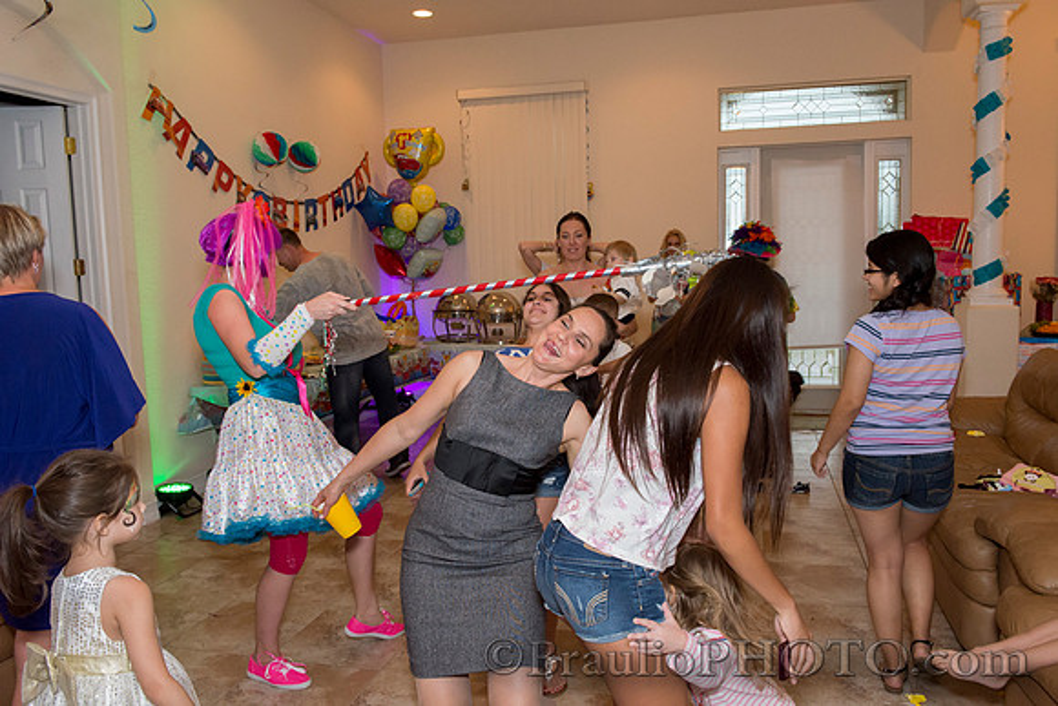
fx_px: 852
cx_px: 529
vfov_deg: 45.0
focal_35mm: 29
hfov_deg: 63.6
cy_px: 353
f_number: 7.1
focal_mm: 29
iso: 4000
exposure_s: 1/200
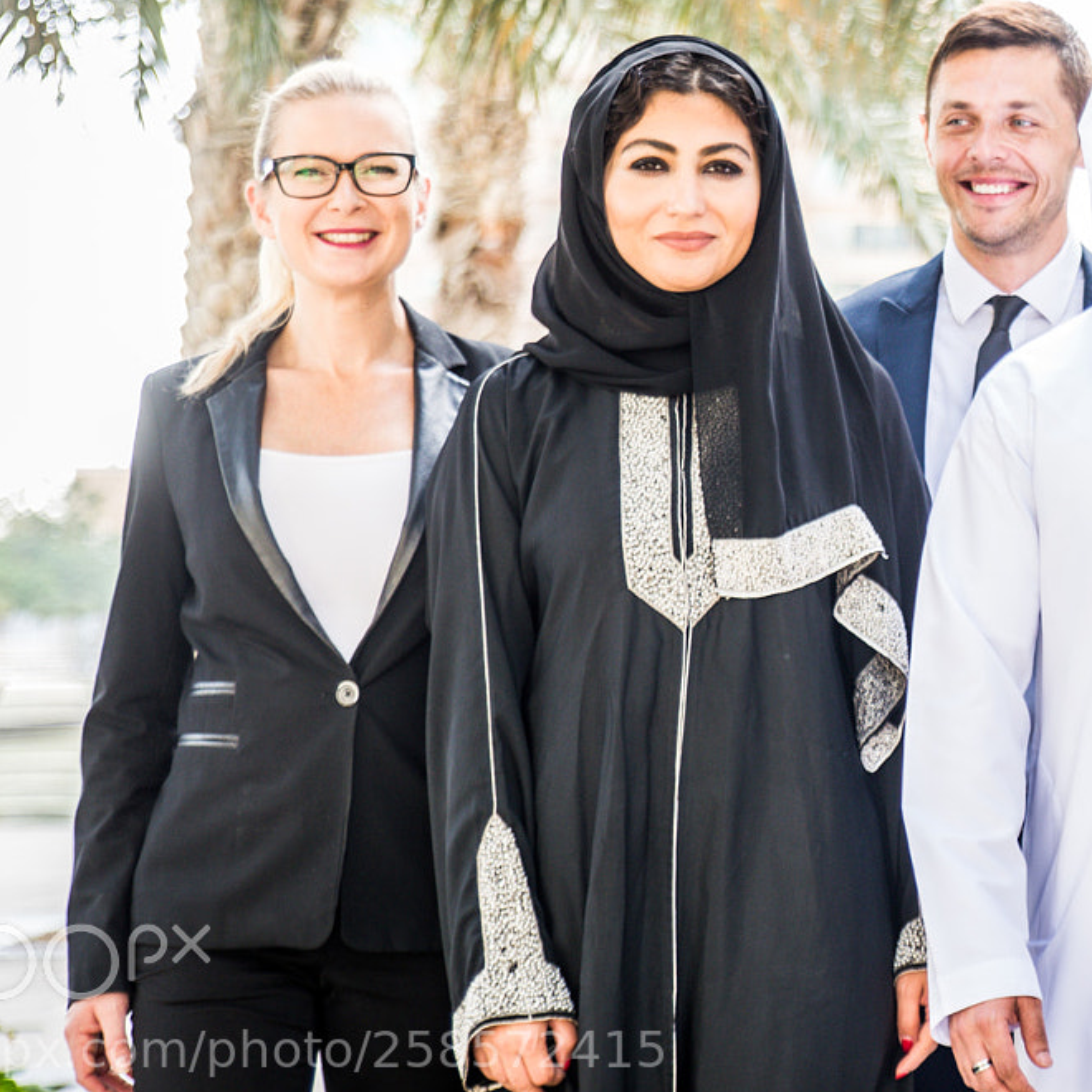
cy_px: 296
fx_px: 3676
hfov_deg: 16.5
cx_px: 1123
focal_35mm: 103
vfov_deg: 16.8
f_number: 2.8
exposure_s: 1/200
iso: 200
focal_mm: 50
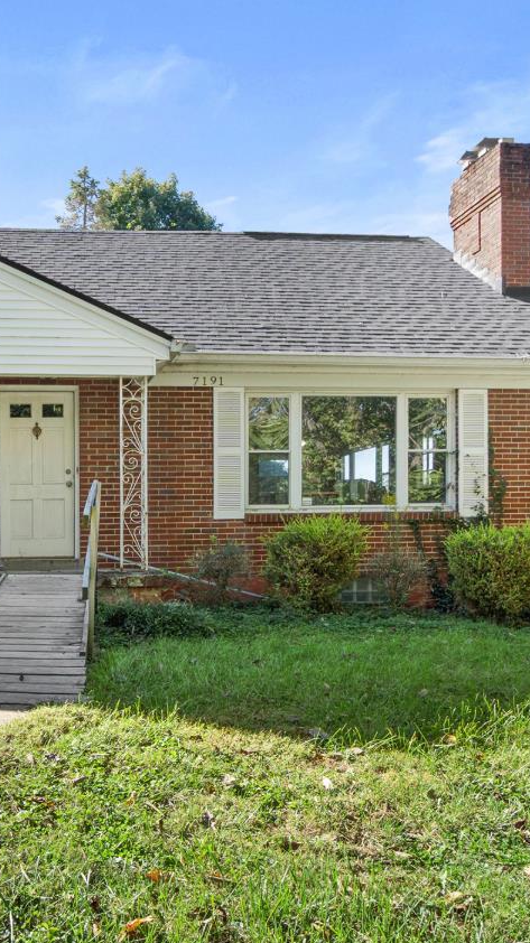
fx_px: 700
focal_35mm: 28
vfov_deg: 67.7
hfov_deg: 39.8
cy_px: 523
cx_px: 106
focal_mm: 10
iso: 100
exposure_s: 1/40
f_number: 5
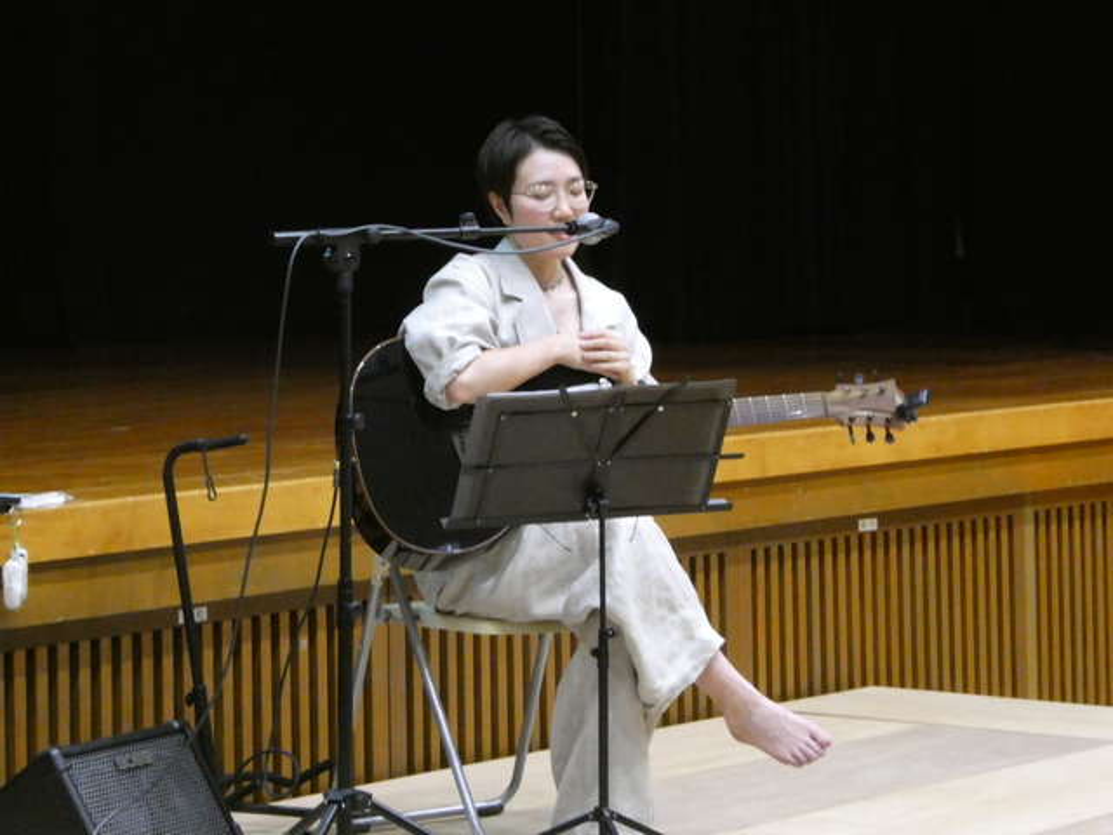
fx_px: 4341
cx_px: 556
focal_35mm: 135
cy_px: 418
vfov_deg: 11.0
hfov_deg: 14.6
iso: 1600
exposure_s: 1/8
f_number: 6.3
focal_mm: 24.2
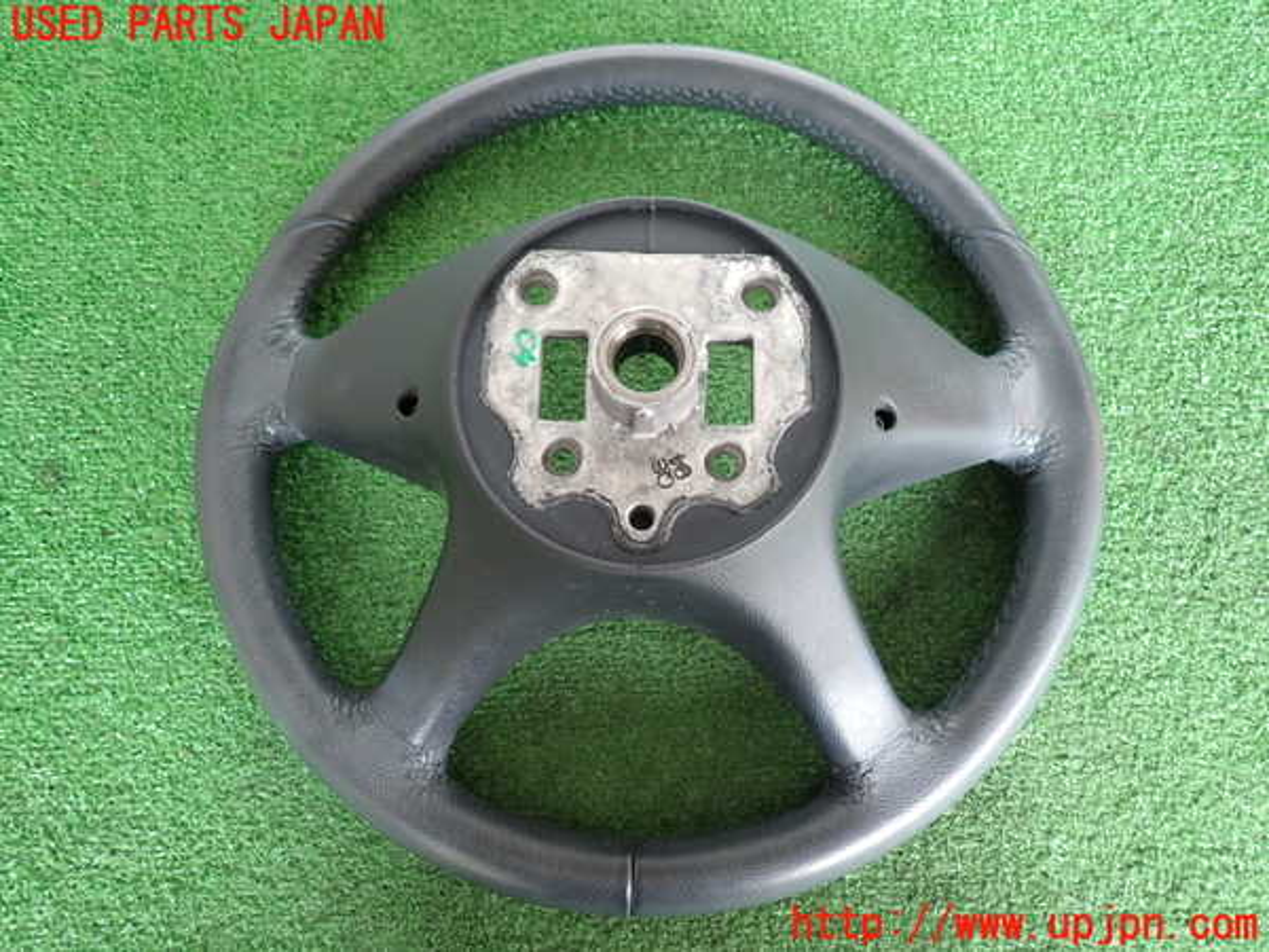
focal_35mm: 25
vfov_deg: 54.9
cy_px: 476
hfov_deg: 69.4
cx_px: 634
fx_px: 916
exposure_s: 1/30
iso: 200
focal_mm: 4.5
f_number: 2
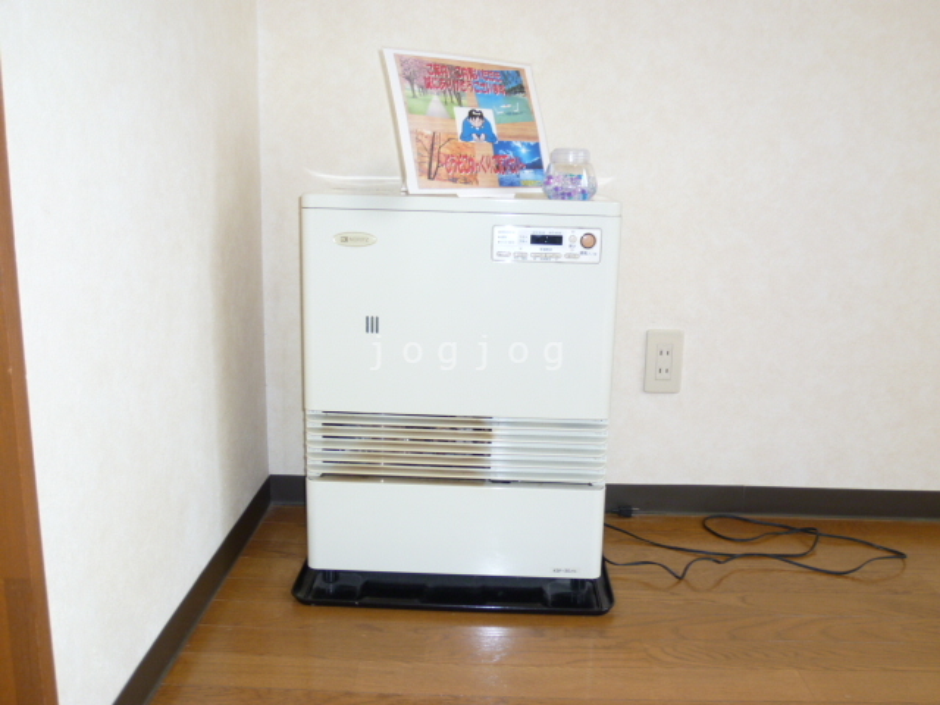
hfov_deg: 55.4
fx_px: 896
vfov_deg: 42.9
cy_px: 352
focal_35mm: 33
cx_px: 470
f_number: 2.6
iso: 100
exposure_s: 1/60
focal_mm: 5.8
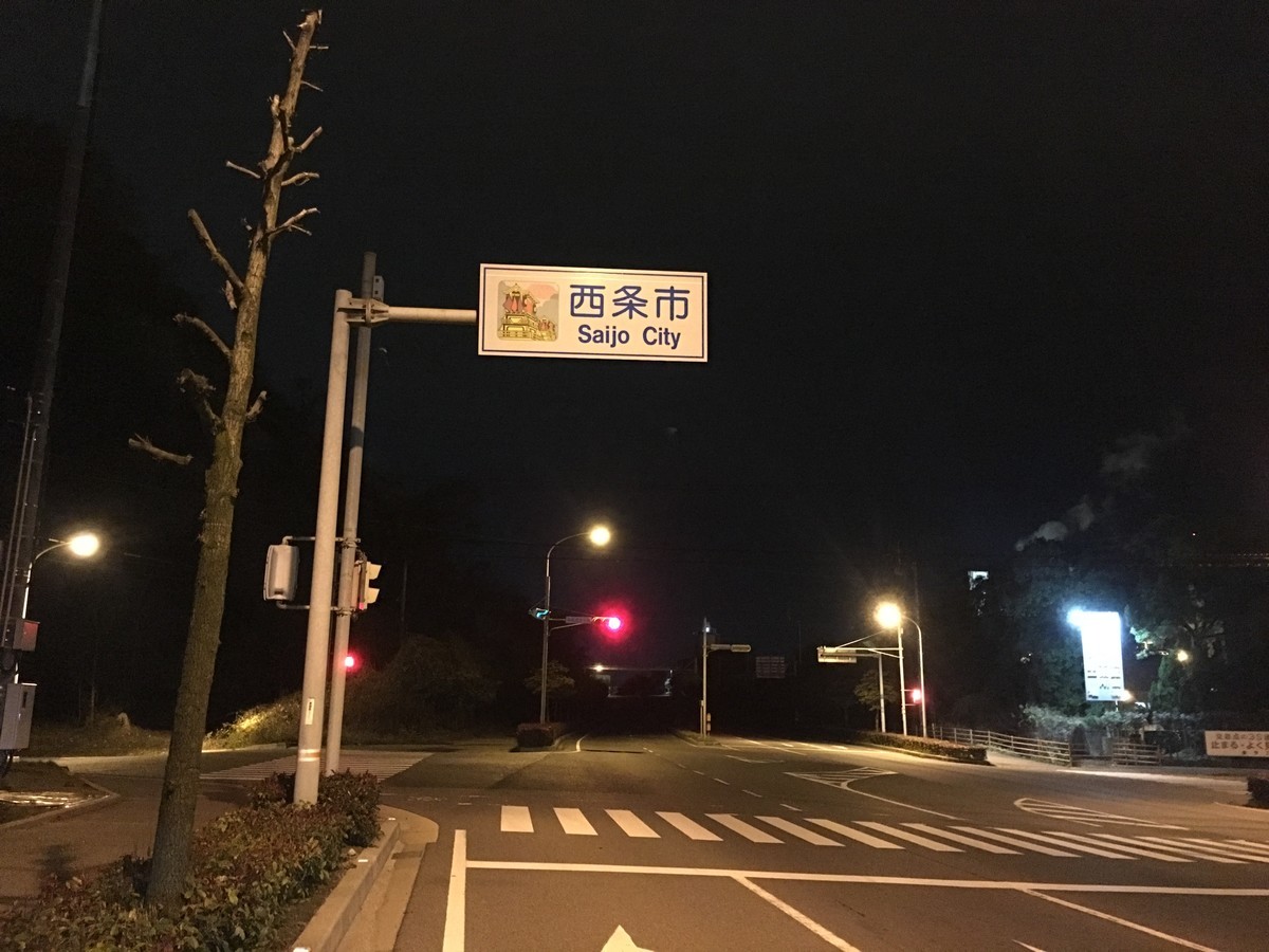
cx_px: 634
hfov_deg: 61.7
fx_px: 1063
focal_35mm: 29
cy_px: 476
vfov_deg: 48.2
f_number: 2.2
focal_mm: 4.15
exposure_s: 1/4
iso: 400
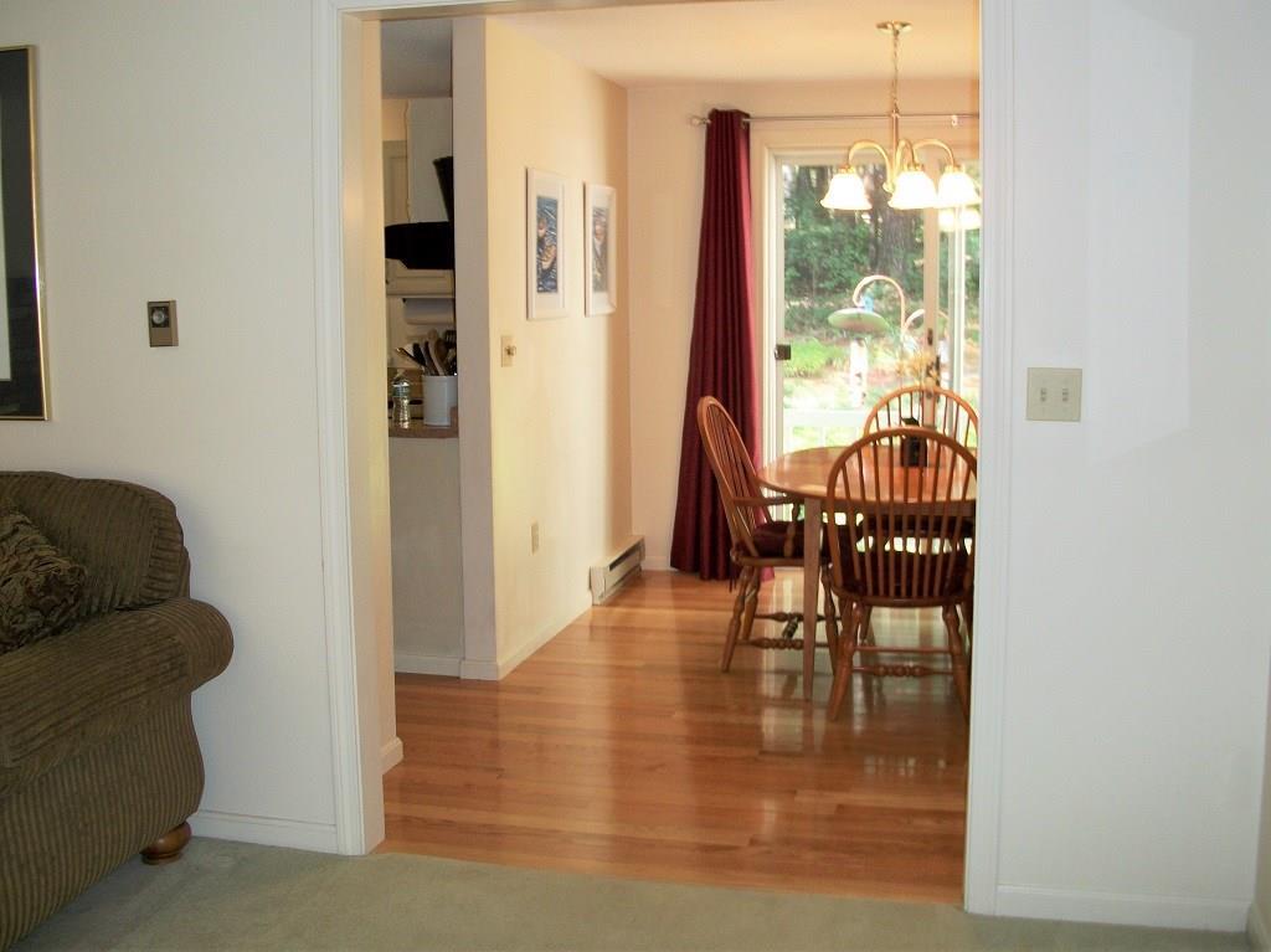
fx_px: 1284
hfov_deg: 52.6
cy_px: 476
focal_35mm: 35
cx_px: 636
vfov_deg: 40.7
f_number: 3.1
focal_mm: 6.3
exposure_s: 1/30
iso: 80
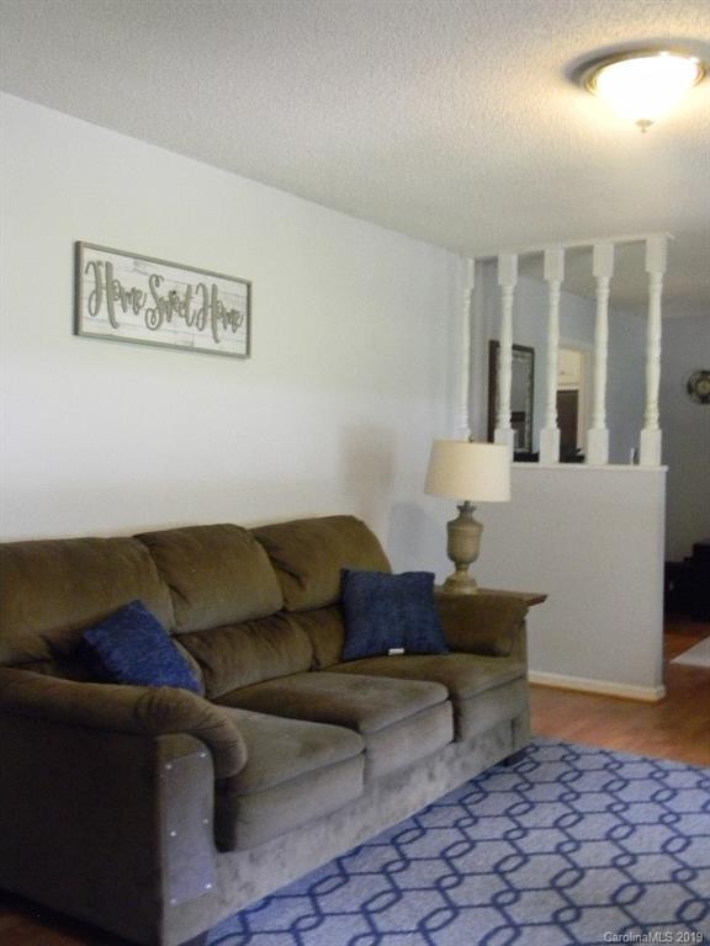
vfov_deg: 51.4
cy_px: 473
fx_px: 985
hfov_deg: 39.7
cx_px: 355
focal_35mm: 36
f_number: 3.7
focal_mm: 6.4
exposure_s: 1/9.6
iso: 400
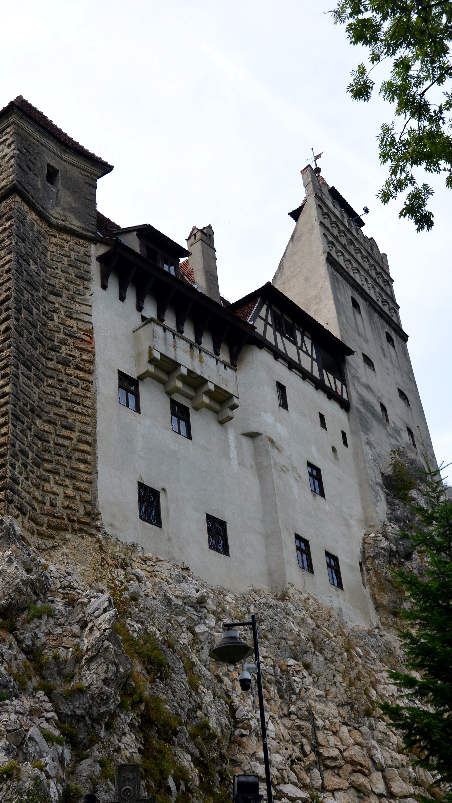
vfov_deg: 42.9
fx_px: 1023
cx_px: 192
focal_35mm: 48
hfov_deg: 24.9
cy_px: 400
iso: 125
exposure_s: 1/250
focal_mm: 30
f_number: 8
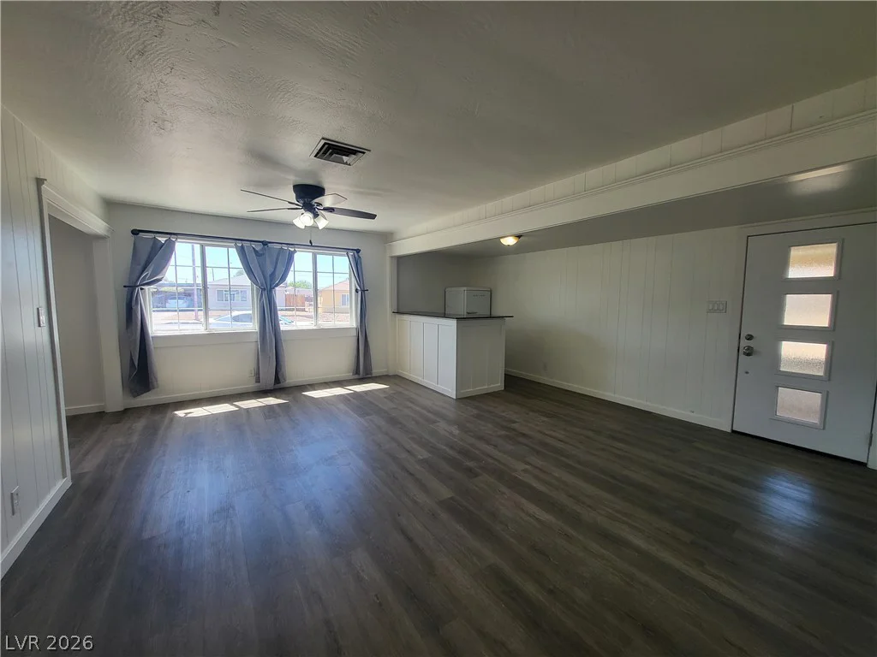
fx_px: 329
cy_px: 328
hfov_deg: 106.2
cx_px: 438
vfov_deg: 89.9
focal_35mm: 13
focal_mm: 1.74
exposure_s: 1/120
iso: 50
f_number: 2.2
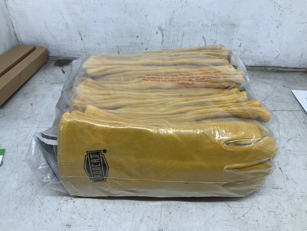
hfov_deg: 61.6
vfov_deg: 48.3
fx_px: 257
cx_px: 154
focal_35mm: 29
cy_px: 116
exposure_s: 1/120
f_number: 1.8
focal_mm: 3
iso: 32
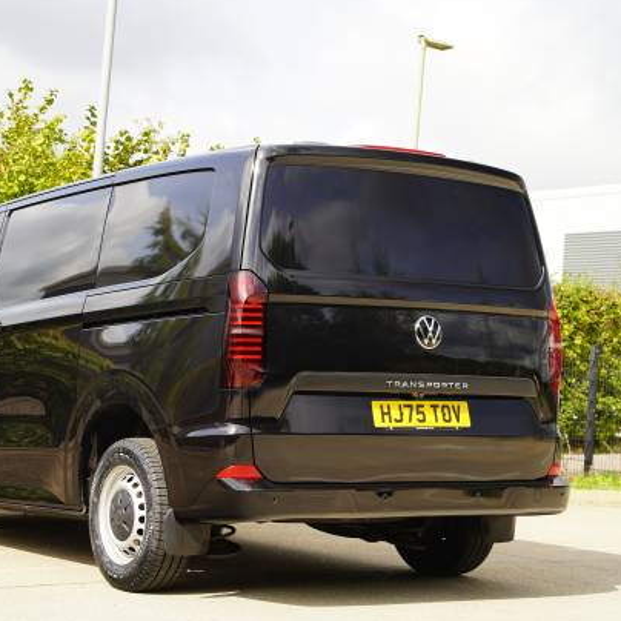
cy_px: 317
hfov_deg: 22.9
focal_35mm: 75
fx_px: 1527
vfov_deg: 23.0
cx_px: 237
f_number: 6.3
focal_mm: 55.9
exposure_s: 1/100
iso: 100
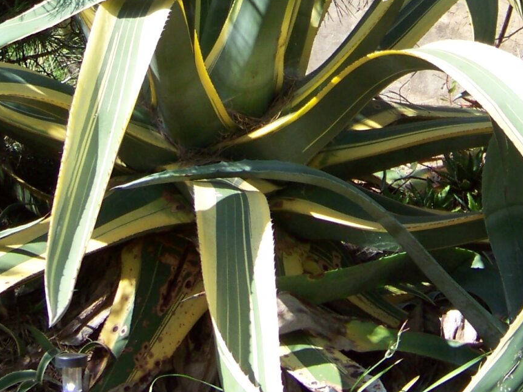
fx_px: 3521
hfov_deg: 8.5
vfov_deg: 6.3
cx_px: 301
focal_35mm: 233
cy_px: -96
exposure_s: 1/400
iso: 66
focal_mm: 13.2
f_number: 3.2
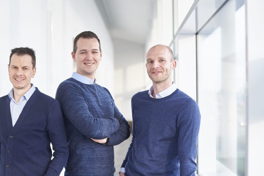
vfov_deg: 20.0
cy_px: 104
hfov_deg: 29.5
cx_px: 94
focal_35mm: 68
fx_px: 499
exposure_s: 1/1000
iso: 640
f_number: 2.2
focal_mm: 50
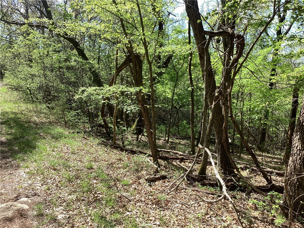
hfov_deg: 58.4
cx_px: 152
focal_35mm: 31
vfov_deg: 45.4
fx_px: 272
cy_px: 114
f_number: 2.4
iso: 25
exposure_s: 1/362
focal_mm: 3.3
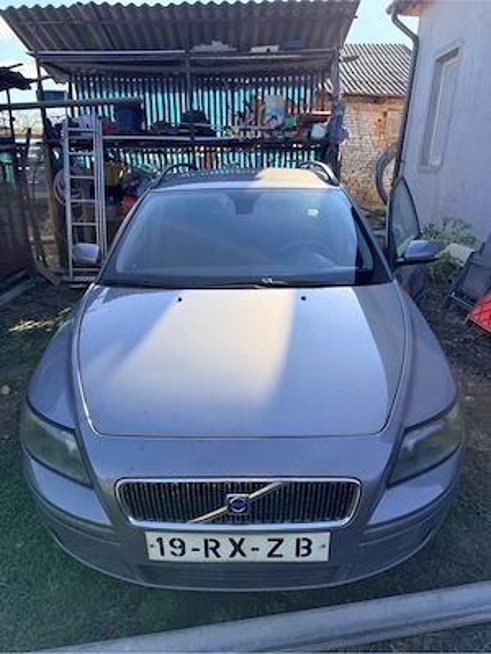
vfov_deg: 71.6
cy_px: 327
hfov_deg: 56.8
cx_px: 246
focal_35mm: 24
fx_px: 454
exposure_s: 1/1410
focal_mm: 6.76
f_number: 1.78
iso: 80
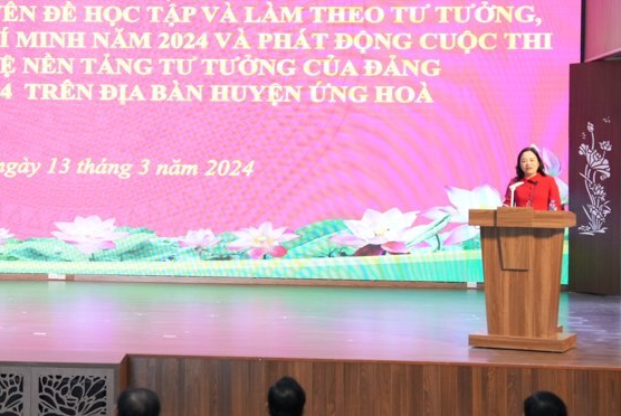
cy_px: 152
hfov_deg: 21.1
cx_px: 112
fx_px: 1640
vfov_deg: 14.4
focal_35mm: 95
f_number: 2.8
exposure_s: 1/100
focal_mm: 55
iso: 800
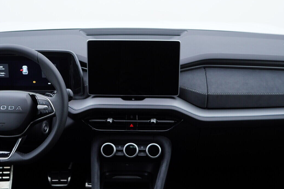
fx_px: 394
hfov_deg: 39.6
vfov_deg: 27.0
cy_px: 89
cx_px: 129
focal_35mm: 50
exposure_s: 1/50
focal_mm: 24
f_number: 3.2
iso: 125
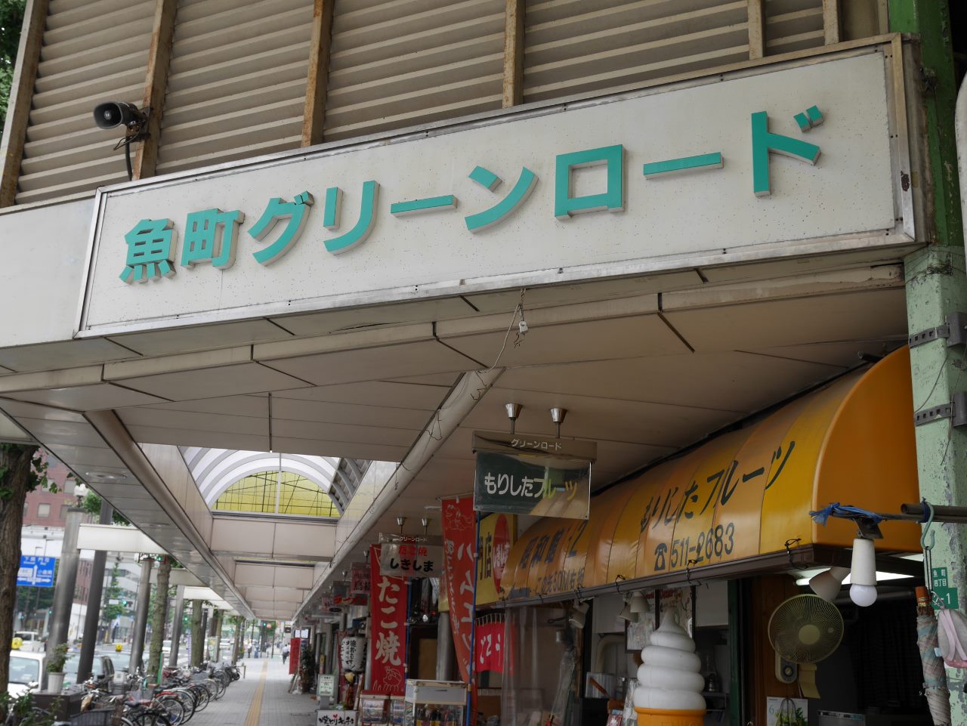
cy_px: 363
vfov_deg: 39.7
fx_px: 1006
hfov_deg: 51.3
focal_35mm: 36
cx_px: 484
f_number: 5.6
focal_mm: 18
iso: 200
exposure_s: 1/200
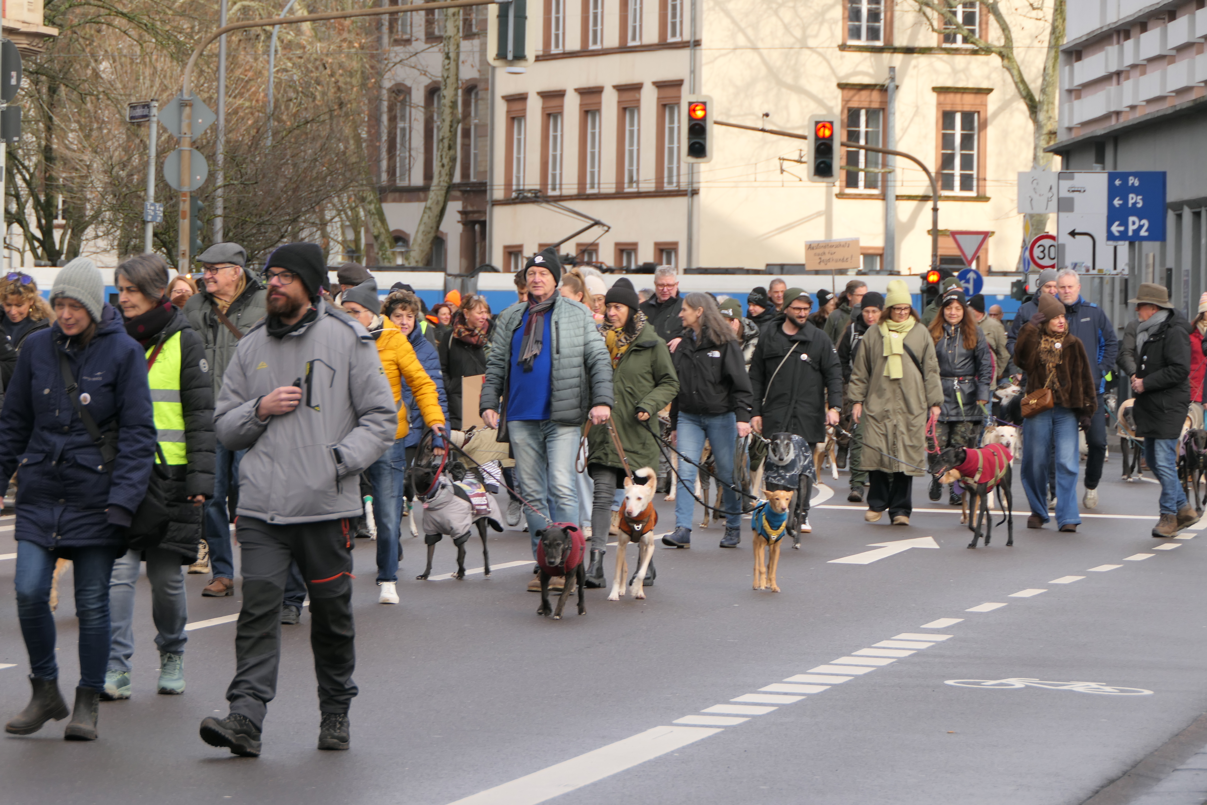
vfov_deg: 7.2
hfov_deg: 10.8
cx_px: 604
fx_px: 6403
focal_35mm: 191
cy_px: 402
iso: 125
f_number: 4.3
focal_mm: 69.9
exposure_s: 1/250
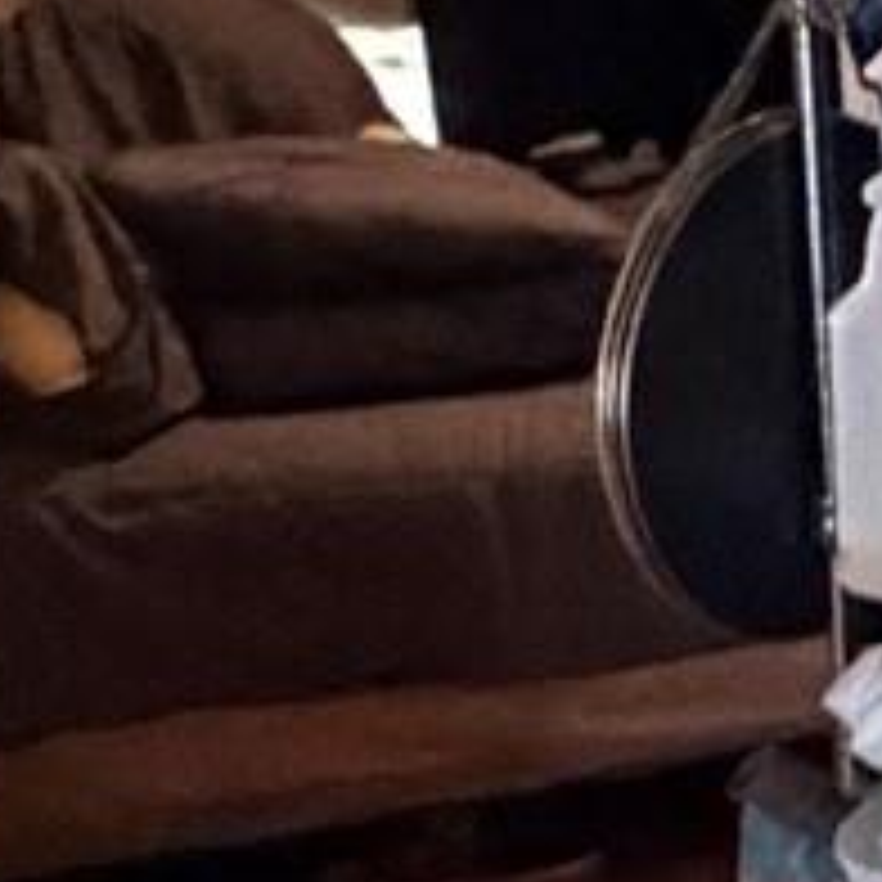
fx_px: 3719
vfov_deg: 13.4
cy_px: 68
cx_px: 2956
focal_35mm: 129
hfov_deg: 9.3
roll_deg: +0.5
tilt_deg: -6.5
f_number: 2.2
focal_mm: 2.22
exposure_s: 1/60
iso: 1000
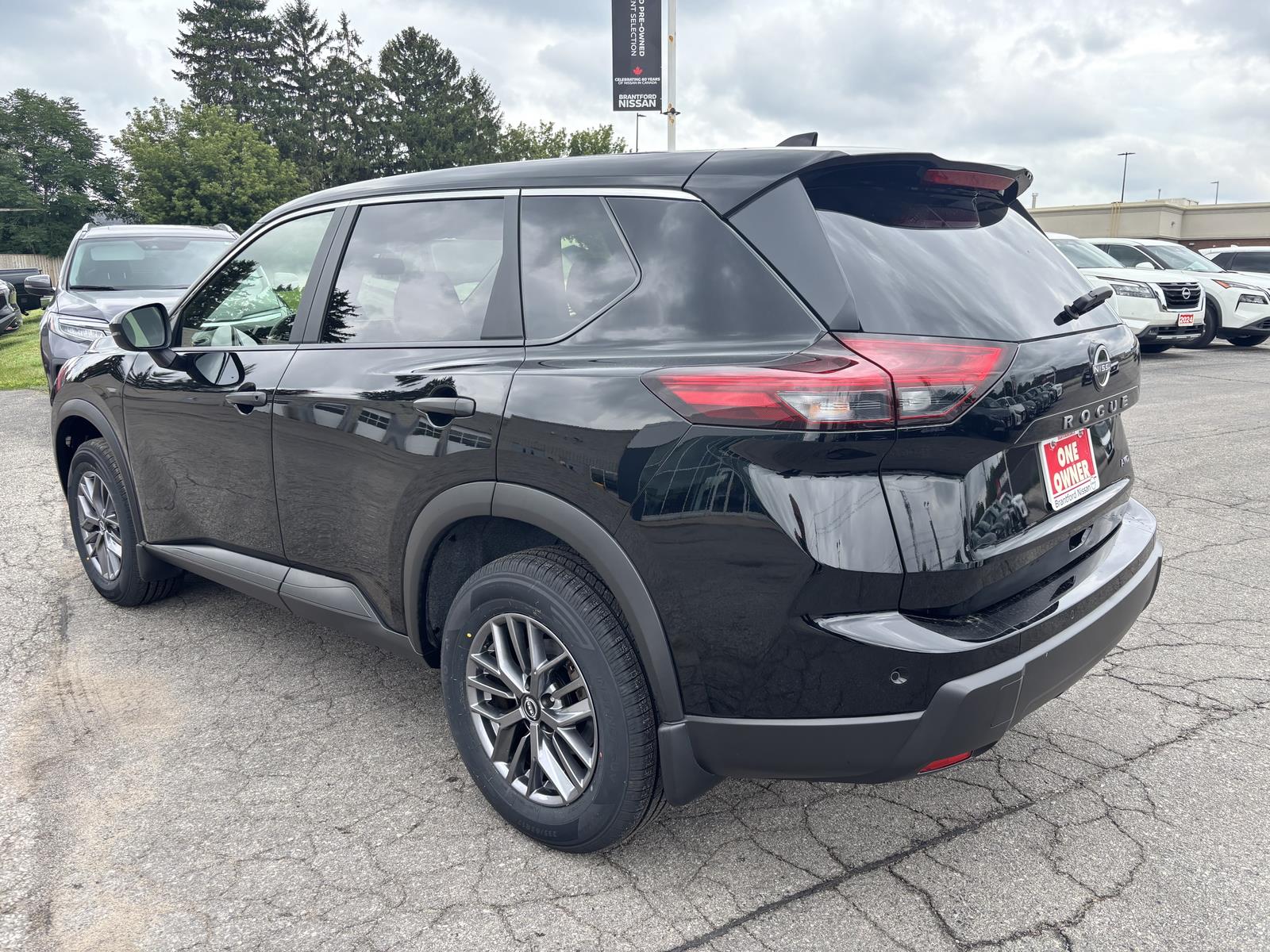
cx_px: 635
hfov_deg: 67.3
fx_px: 954
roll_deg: -0.2
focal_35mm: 26
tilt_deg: -10.7
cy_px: 476
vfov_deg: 53.1
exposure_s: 1/693
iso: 50
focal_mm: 5.96
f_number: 1.6
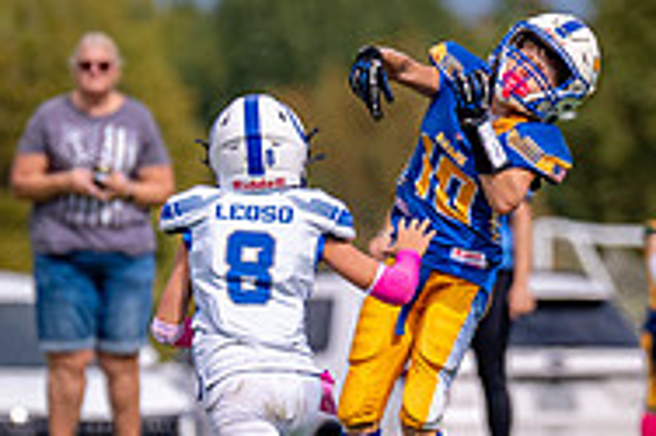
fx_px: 17277
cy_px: 321
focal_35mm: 949
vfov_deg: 1.4
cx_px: 487
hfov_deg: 2.2
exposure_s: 1/8000
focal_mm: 200
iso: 250
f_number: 2.8
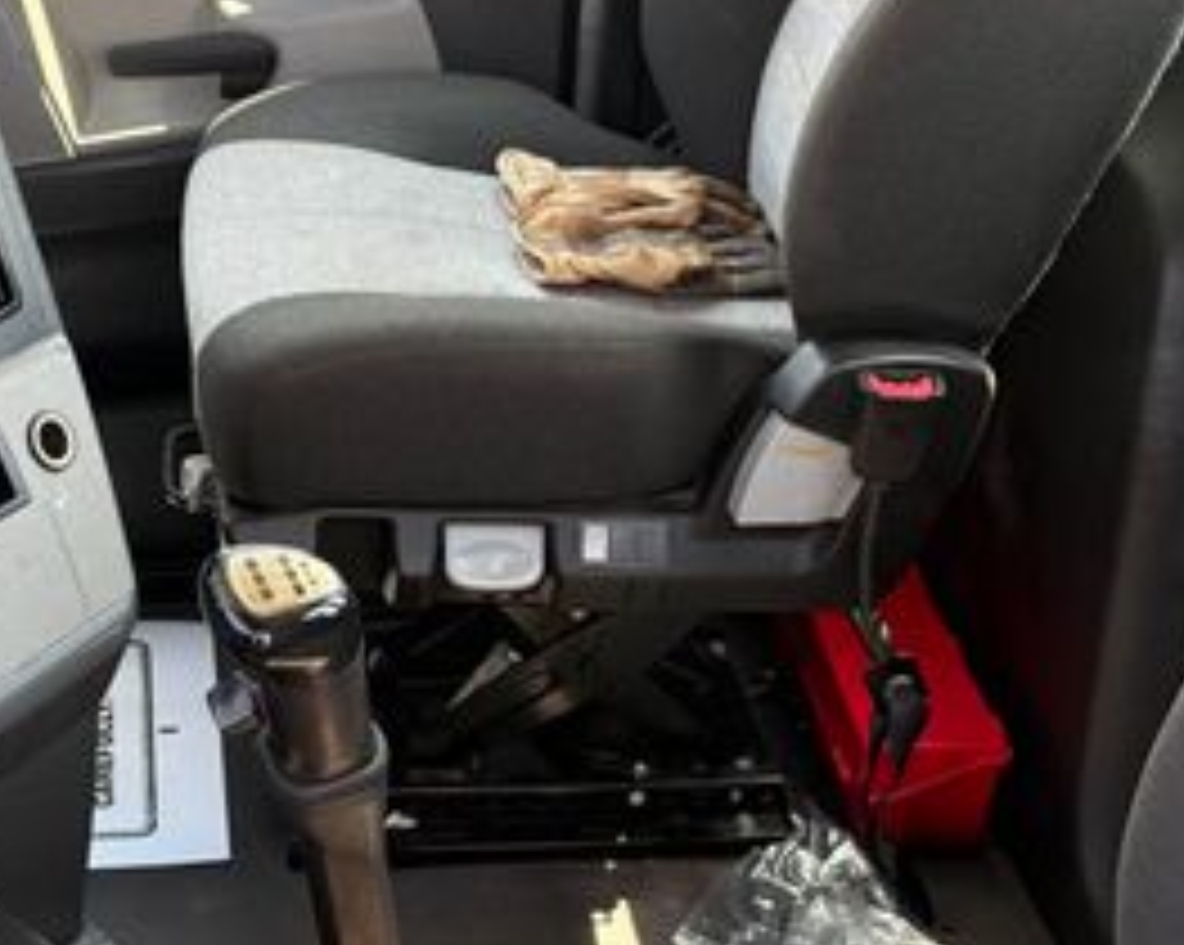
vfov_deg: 26.6
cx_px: 473
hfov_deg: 32.9
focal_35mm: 57
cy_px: 590
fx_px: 1996
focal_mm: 6.76
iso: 160
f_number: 1.78
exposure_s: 1/212
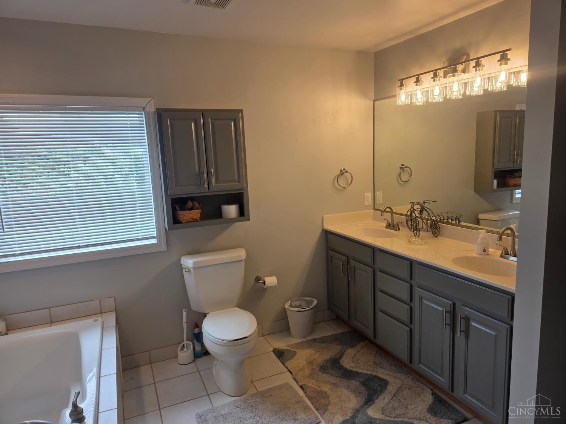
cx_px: 283
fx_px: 376
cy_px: 212
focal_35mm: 23
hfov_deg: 73.9
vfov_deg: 58.9
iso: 25
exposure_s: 1/120
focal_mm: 6.3
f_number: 1.7
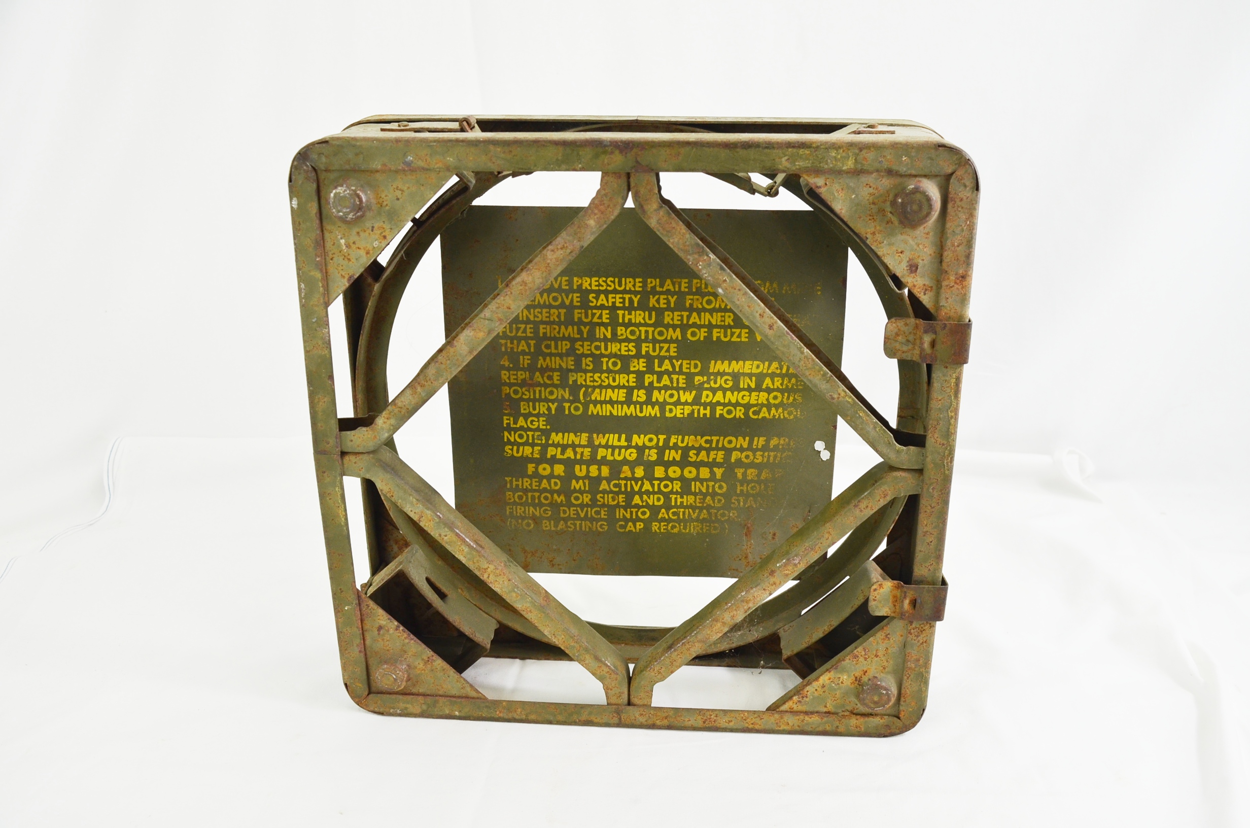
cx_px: 625
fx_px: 1143
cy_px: 414
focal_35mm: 33
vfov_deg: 39.8
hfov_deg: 57.3
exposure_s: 1/125
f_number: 5.6
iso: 360
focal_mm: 22
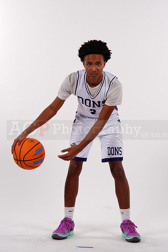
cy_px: 126
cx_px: 84
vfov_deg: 13.2
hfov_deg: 8.8
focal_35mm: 156
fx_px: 1091
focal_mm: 156
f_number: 9
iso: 200
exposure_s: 1/500
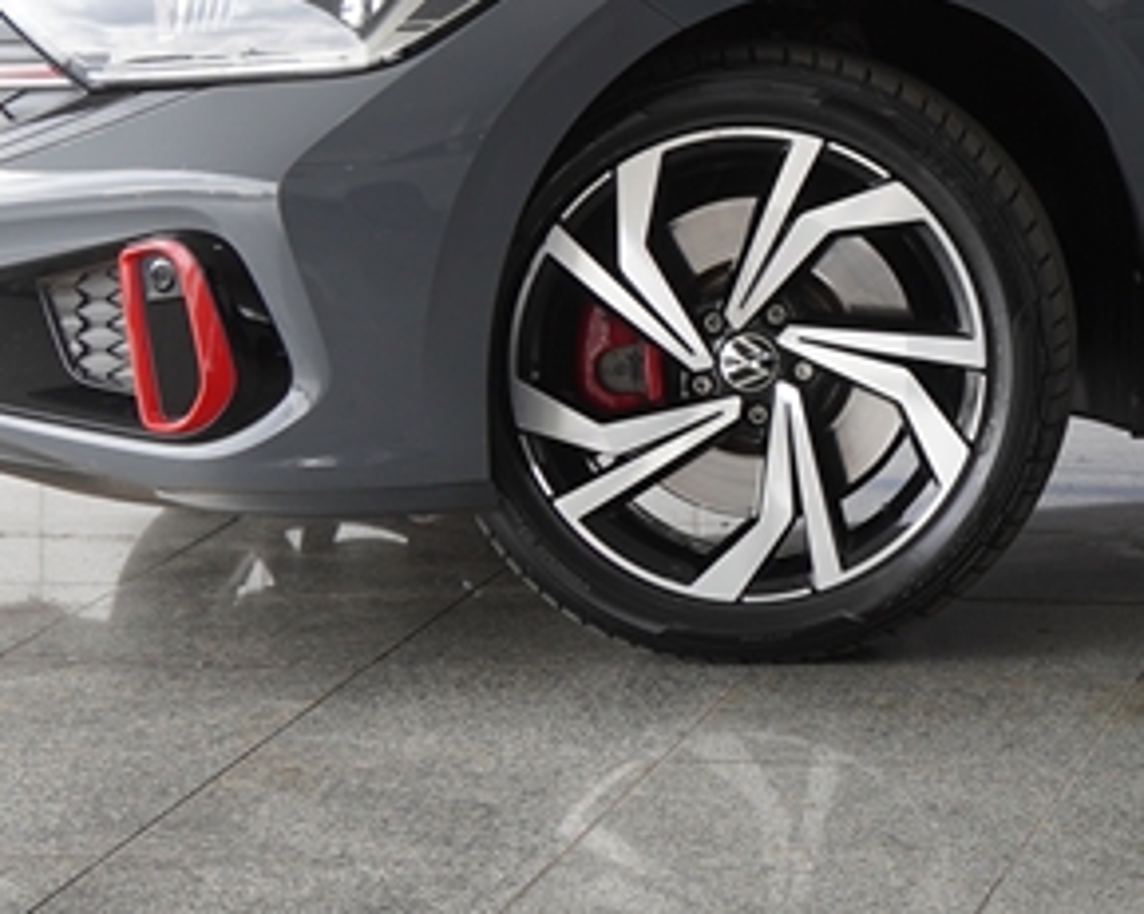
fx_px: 5235
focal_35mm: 155
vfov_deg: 9.9
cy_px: -22
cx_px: 1425
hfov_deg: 12.2
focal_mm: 31
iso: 100
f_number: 4
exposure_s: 1/60
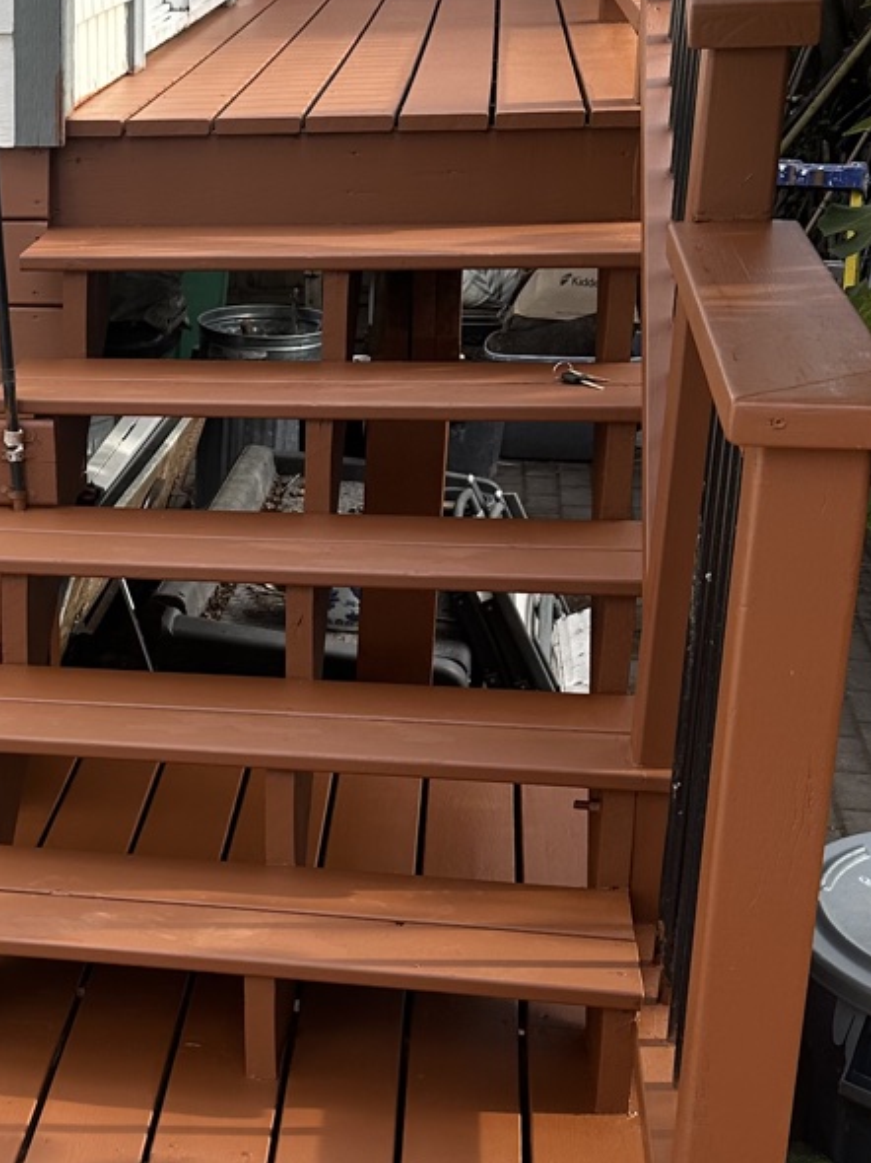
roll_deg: +2.4
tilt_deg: -22.0
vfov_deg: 30.1
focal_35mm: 64
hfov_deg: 21.7
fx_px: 2149
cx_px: -84
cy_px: 761
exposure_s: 1/257
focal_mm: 6.86
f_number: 1.78
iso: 80
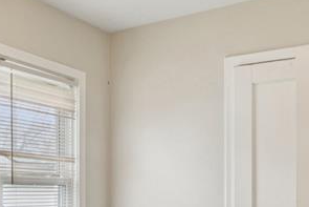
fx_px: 447
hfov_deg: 37.8
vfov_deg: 24.9
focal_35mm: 52
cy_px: 201
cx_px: 108
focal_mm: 10
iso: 400
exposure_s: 1/15
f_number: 8
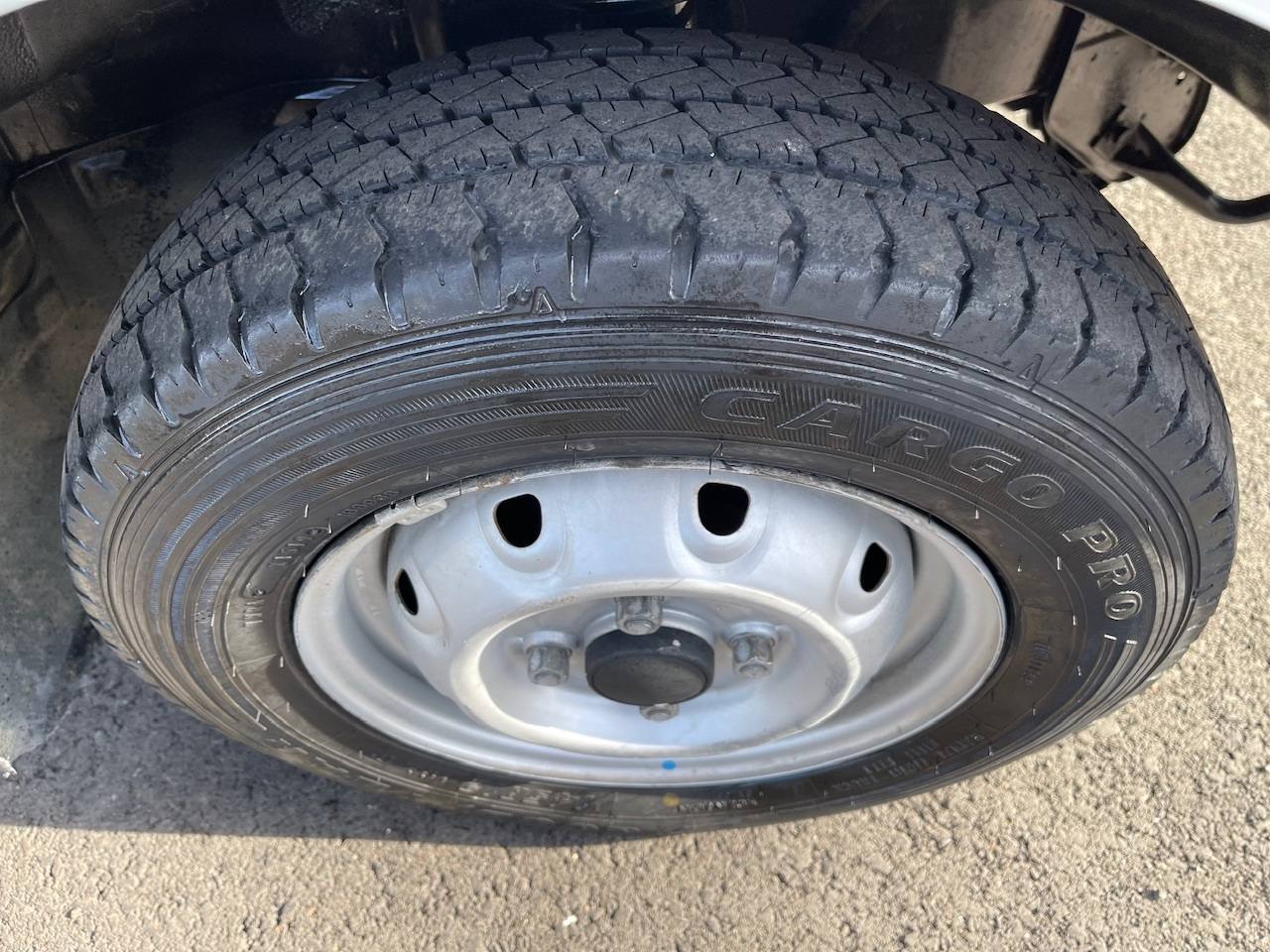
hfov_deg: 69.4
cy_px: 476
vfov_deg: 54.9
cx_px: 635
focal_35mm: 25
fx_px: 917
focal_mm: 5.1
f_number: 1.6
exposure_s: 1/188
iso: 32
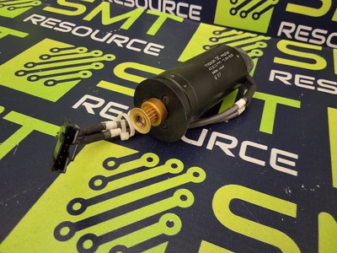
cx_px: 168
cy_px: 126
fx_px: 273
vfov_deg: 49.7
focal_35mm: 28
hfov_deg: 63.4
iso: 320
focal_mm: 2.91
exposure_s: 1/24
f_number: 1.9
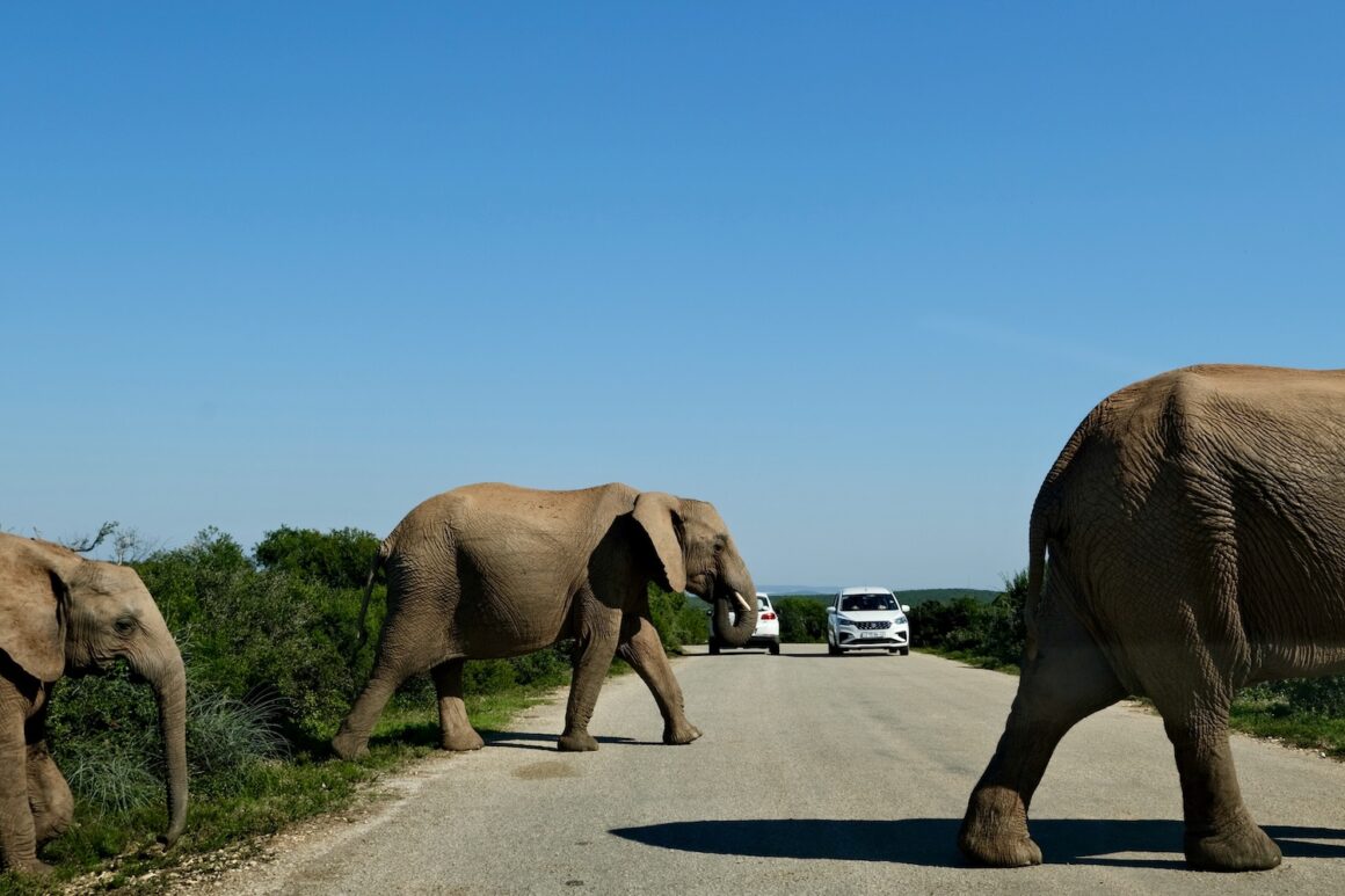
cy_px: 448
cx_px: 672
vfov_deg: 40.0
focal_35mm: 33
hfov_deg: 57.2
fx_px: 1233
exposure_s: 1/950
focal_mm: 22.1
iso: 160
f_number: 5.6
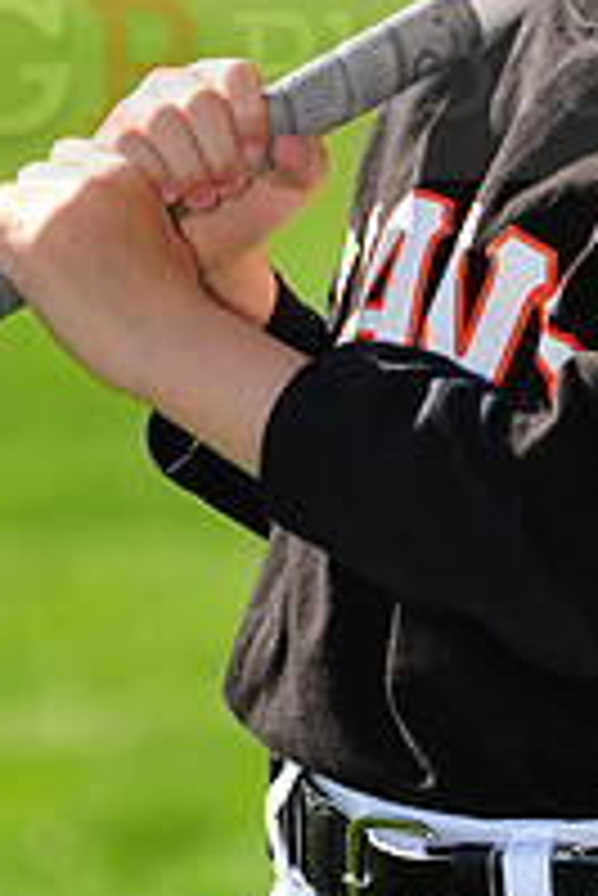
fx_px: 8705
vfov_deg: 5.9
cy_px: 36
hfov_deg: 3.9
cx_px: 562
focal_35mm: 350
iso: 200
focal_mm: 120
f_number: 4.5
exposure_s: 1/1000
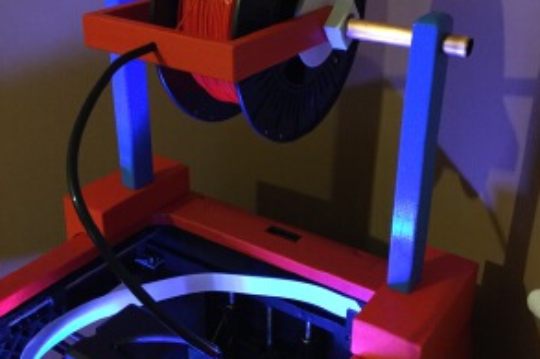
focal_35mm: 44
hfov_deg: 44.5
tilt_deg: -26.0
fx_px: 660
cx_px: 273
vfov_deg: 30.4
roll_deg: +0.4
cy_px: 156
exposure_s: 1/17
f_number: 2.4
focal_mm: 3.3
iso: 640
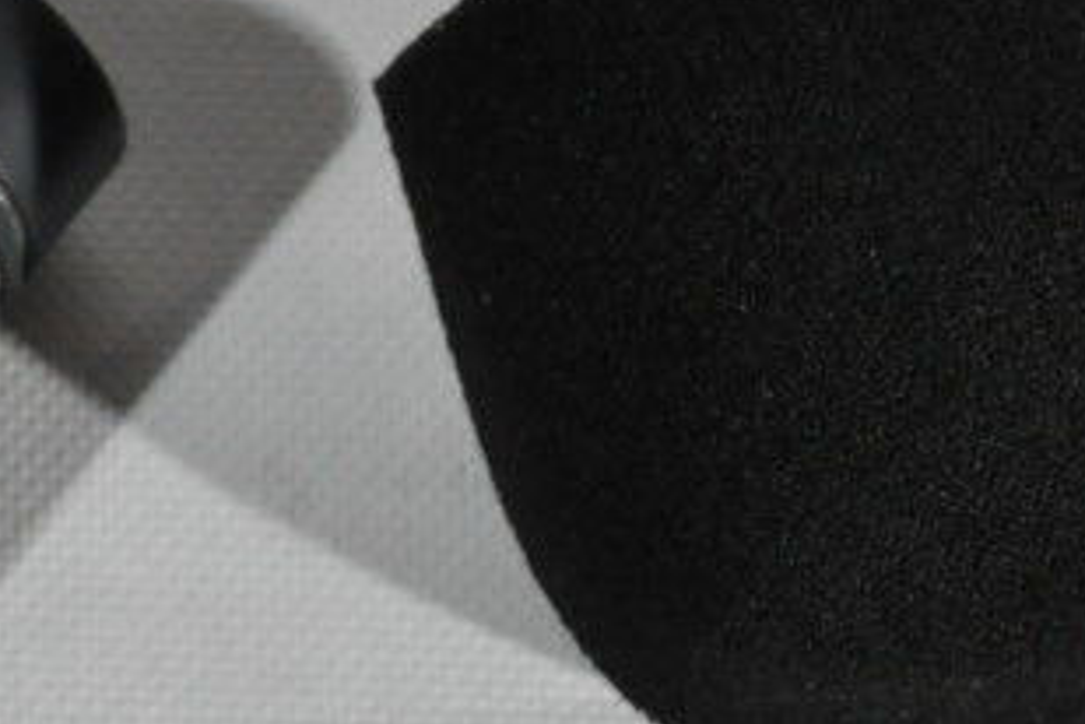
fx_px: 7775
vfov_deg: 5.3
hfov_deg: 8.0
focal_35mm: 258
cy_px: 720
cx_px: 126
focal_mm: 52
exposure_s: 1/200
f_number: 7.1
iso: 1600
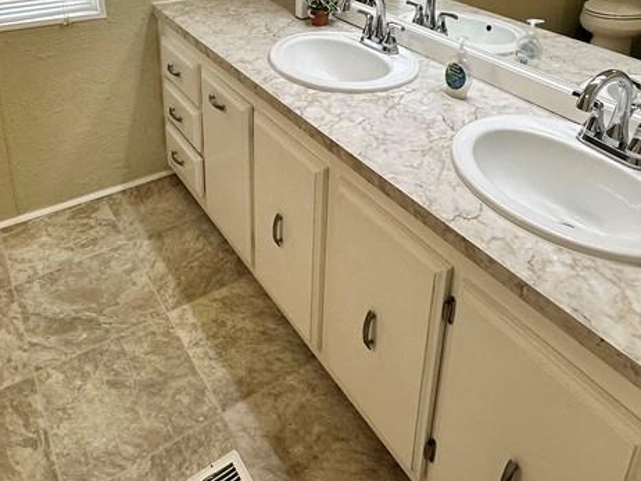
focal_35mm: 31
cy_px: 26
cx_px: 297
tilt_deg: -19.9
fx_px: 574
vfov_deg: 41.0
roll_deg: -1.0
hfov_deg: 58.3
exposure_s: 1/120
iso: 125
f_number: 2.2
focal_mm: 2.22
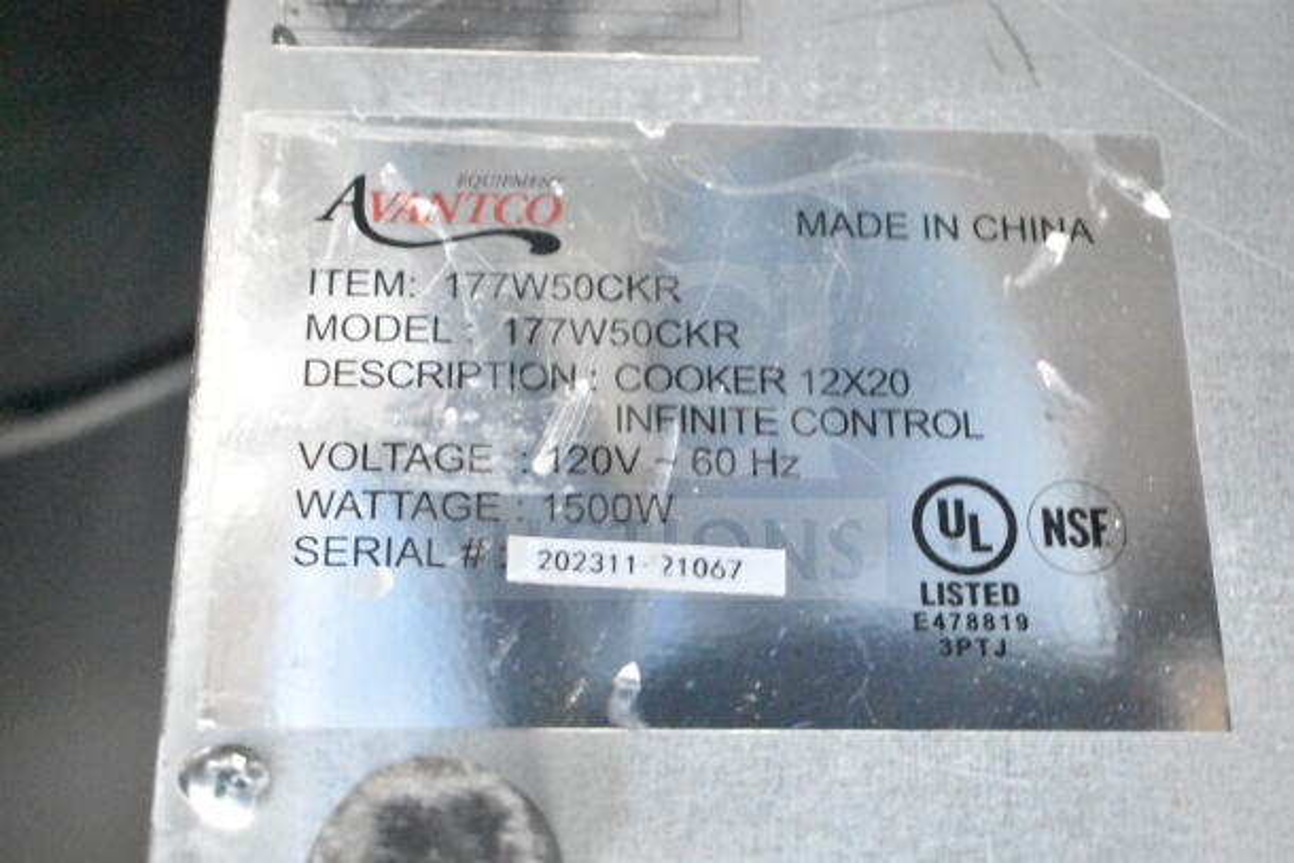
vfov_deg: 23.8
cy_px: 432
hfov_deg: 35.0
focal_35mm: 57
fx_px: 2049
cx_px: 647
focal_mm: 38
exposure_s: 1/60
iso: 25600
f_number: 4.8
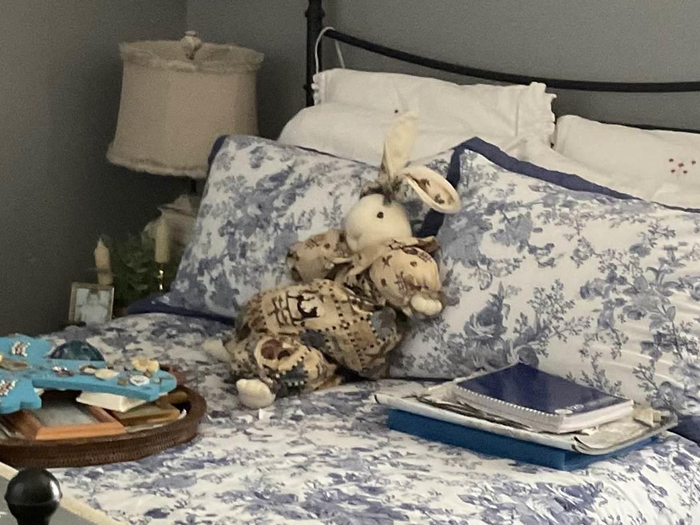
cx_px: 236
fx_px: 1739
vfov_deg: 17.2
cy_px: 212
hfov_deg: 22.7
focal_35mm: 86
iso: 400
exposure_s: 1/30
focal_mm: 3
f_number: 1.8
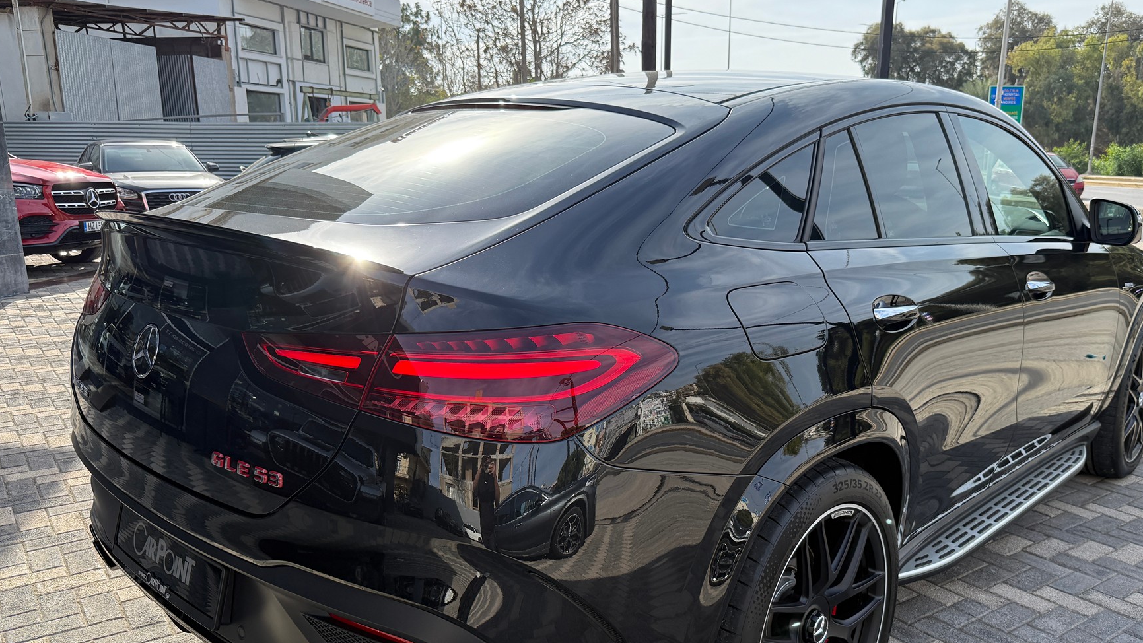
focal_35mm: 29
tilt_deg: -14.5
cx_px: 626
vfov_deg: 40.0
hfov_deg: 65.9
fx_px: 879
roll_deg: -0.8
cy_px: 384
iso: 100
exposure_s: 1/2299
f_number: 1.78
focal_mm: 6.76
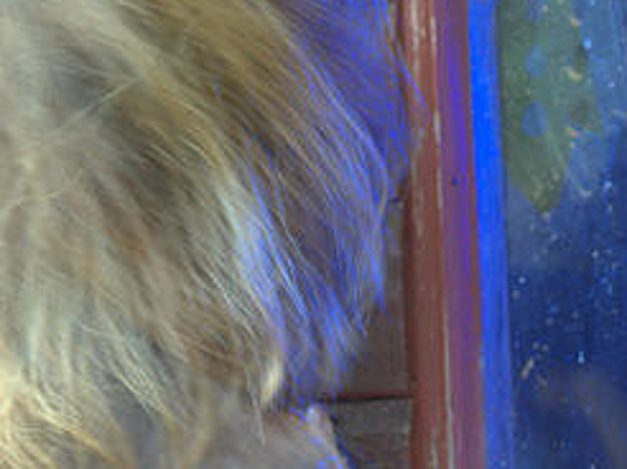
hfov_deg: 7.0
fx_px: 5103
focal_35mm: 282
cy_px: 149
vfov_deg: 5.3
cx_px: 122
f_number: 4
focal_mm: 100
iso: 100
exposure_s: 1/125
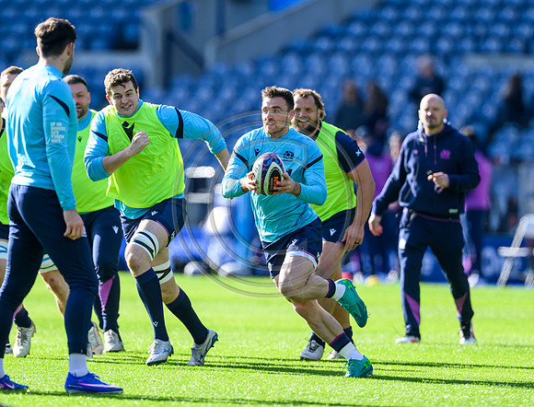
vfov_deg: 2.5
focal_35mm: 603
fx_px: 9356
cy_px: 170
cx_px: 321
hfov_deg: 3.3
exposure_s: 1/2000
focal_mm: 400
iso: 500
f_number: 3.5
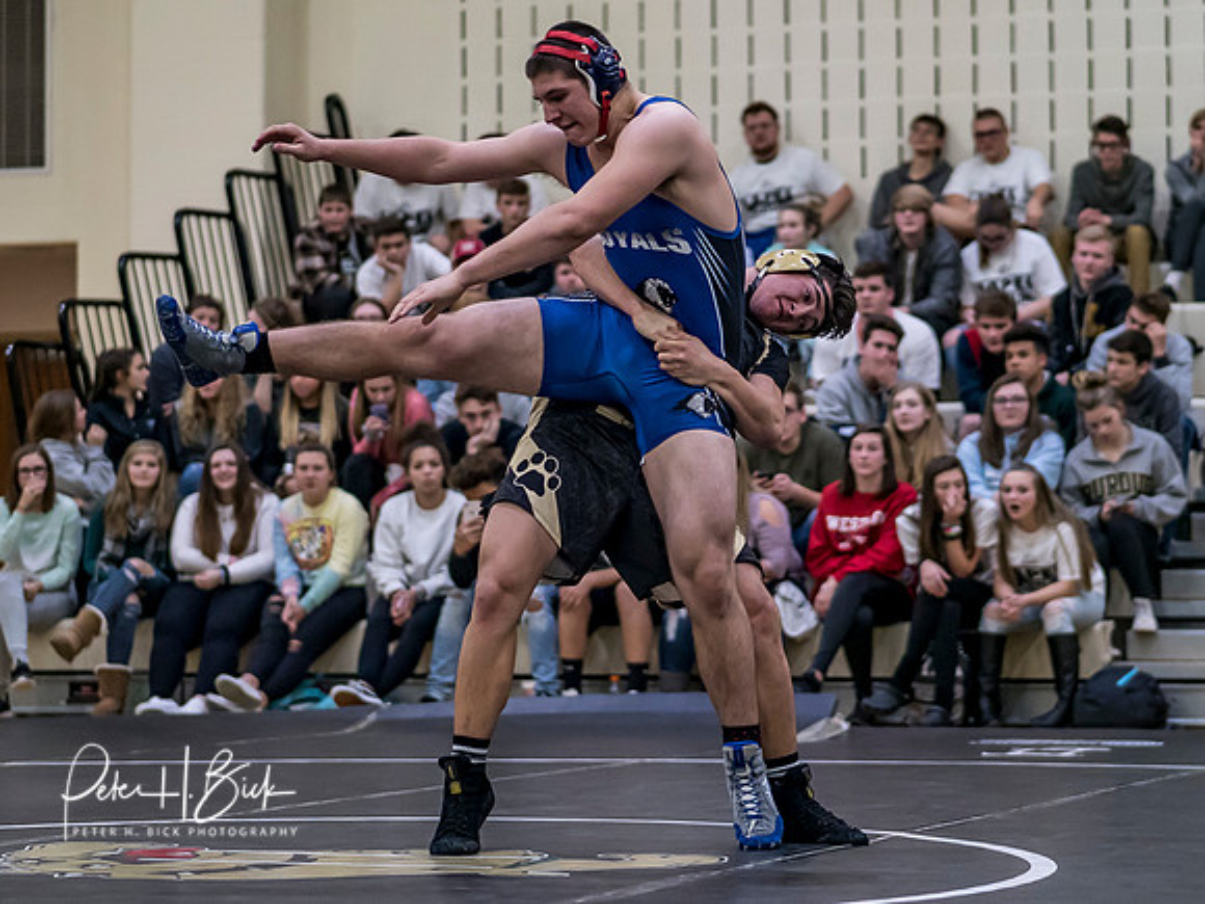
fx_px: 4248
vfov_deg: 12.1
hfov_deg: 16.1
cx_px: 697
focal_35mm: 122
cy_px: 434
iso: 1250
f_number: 1.2
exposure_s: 1/1600
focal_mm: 45
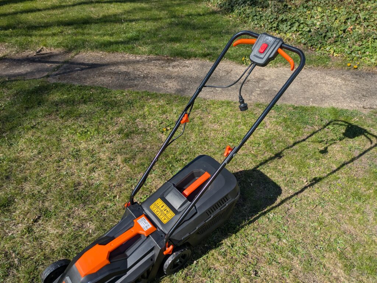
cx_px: 188
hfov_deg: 69.4
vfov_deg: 54.9
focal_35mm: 25
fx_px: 272
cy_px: 142
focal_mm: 5.43
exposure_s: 1/2092
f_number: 1.89
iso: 40
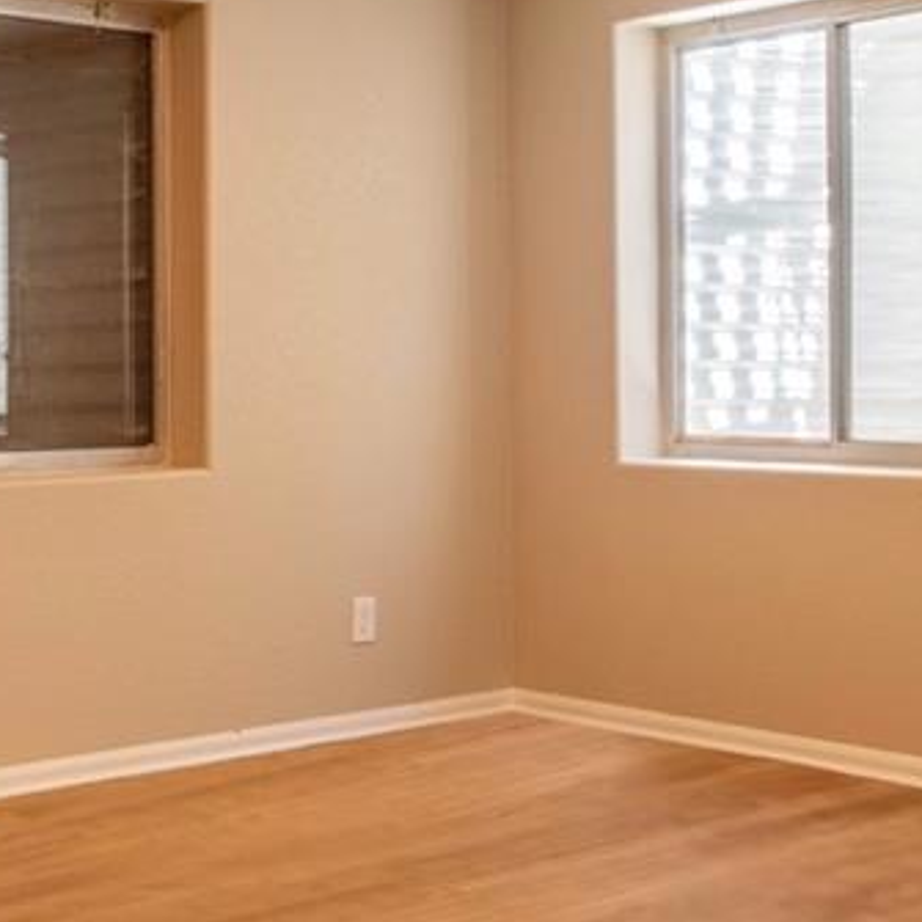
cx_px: 493
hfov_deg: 26.5
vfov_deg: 26.4
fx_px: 1959
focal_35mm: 65
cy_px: 325
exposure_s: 1/250
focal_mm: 16
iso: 320
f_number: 8
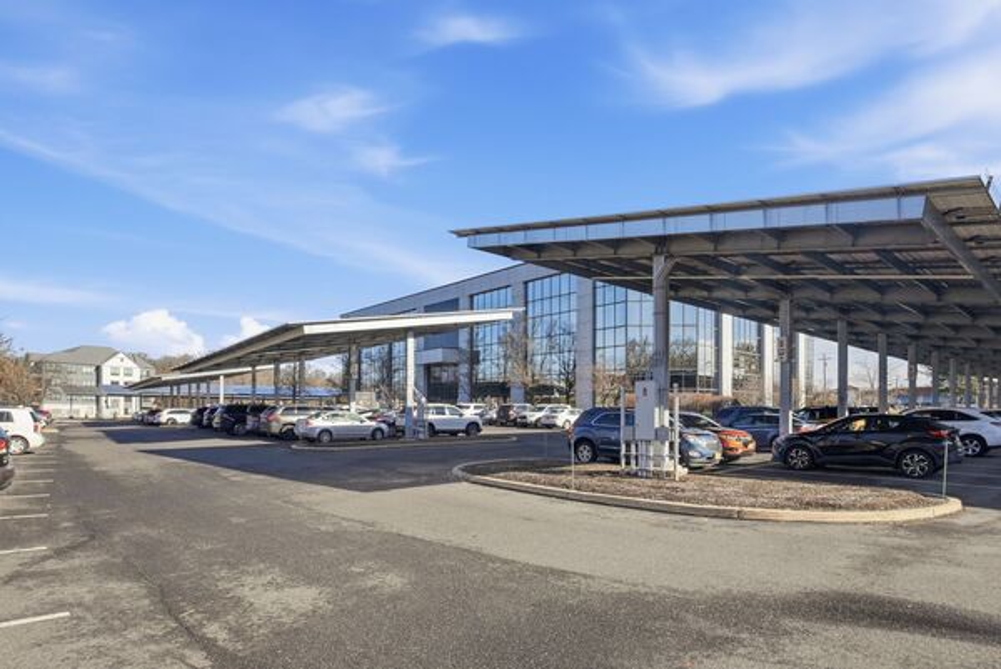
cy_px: 334
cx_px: 500
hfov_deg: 86.9
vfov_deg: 64.6
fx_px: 529
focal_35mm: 19
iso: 80
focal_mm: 19
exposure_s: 1/250
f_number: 13
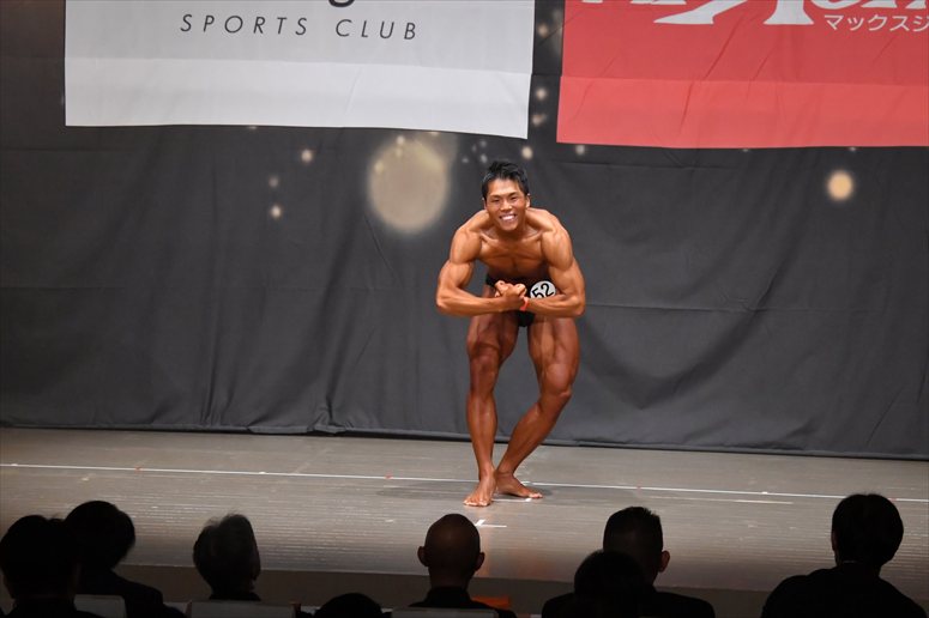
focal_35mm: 174
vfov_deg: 7.9
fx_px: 4488
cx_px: 464
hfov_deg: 11.8
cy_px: 309
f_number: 5.6
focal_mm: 116
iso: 6400
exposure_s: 1/400
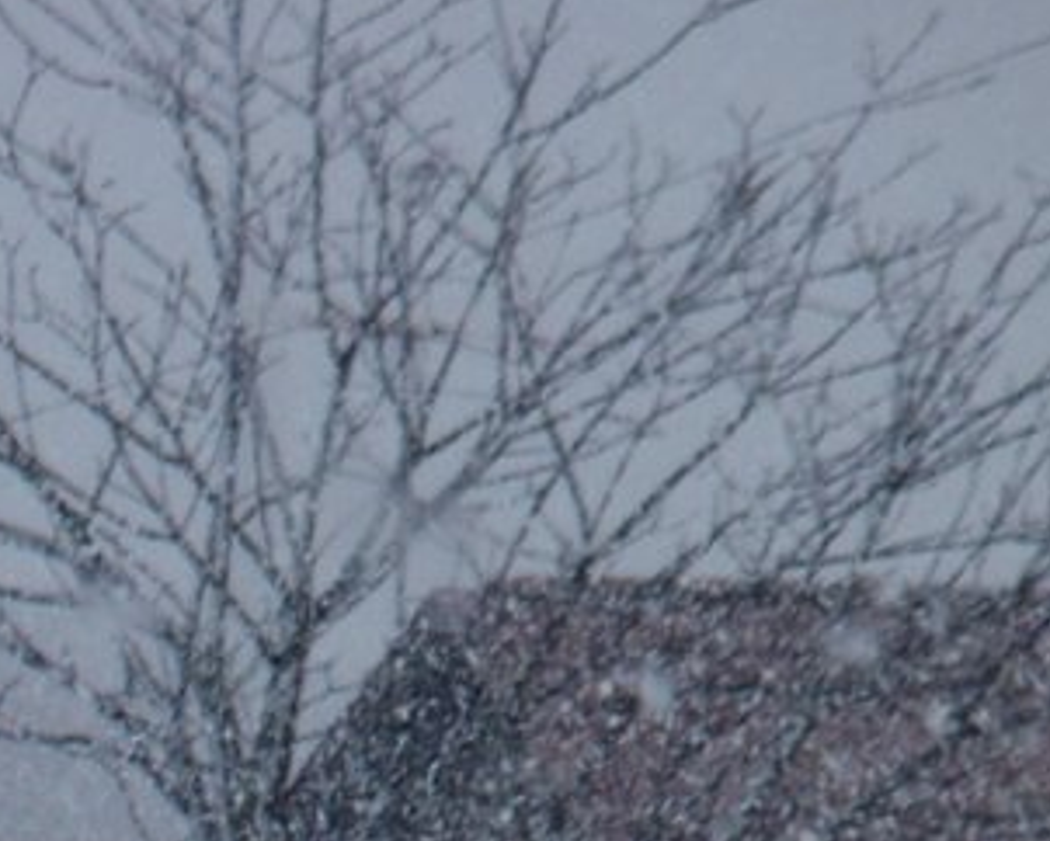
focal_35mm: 927
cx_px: -316
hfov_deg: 2.1
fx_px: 28826
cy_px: 1296
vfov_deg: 1.7
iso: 100
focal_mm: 50
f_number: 5.9
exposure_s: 1/250
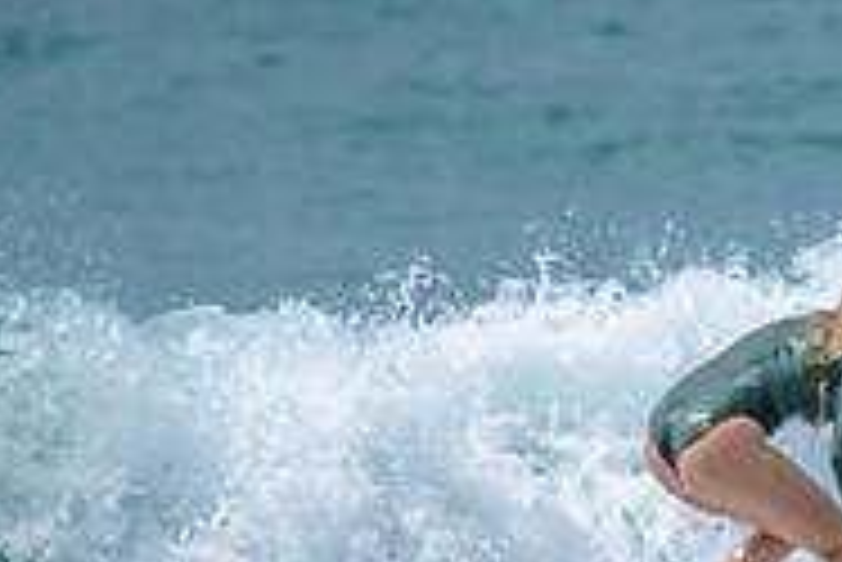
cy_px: 518
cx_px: 899
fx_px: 79043
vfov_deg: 0.4
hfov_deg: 0.6
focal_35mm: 3377
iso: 180
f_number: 6.3
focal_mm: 800
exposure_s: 1/2000
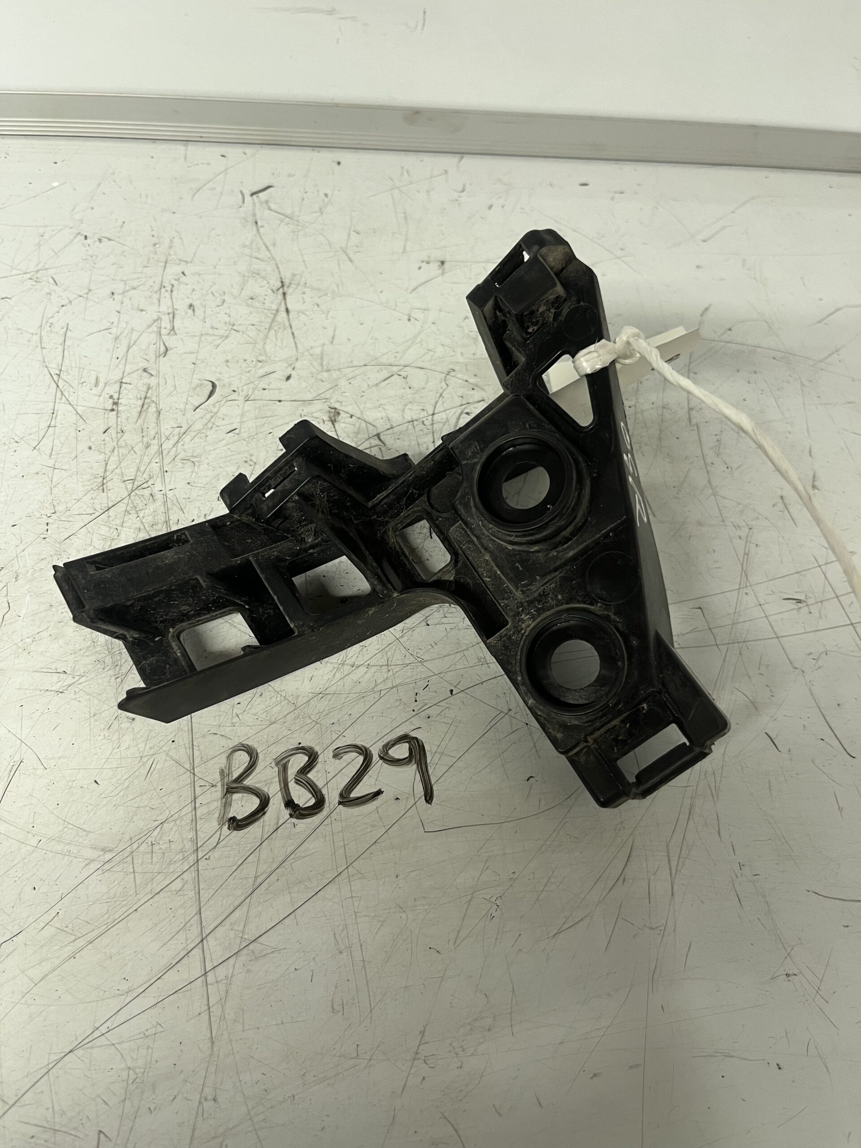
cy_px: 574
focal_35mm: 26
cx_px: 430
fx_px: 862
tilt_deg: -58.9
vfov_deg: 67.3
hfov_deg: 53.1
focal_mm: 5.1
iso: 125
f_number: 1.6
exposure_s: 1/50
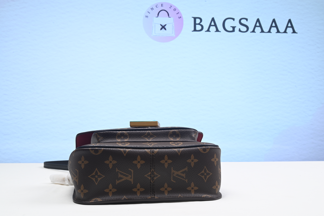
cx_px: 162
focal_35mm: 41
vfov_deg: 32.7
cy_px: 108
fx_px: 369
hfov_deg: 47.4
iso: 100
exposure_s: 1/2
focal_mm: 41
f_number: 16
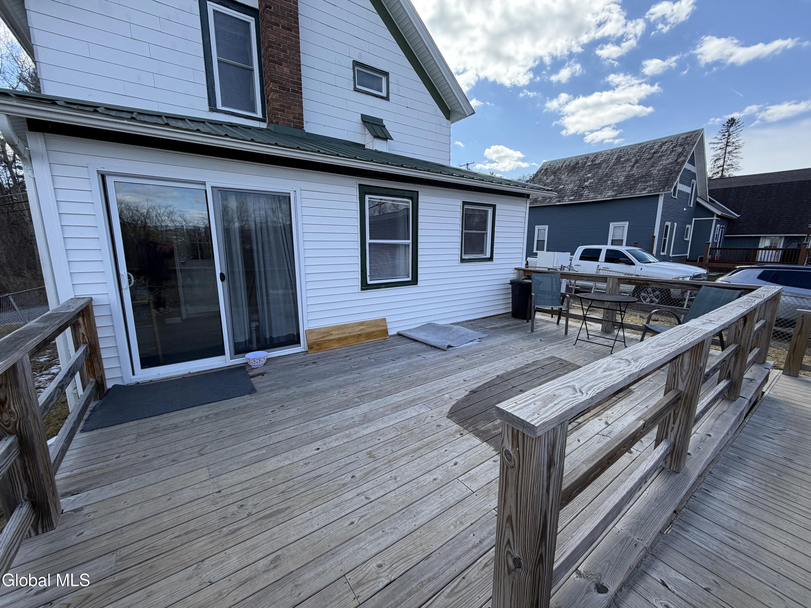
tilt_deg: -10.9
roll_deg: -0.2
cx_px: 406
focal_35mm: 14
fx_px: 328
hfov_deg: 102.1
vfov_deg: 85.7
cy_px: 304
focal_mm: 2.22
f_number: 2.2
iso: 40
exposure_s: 1/694
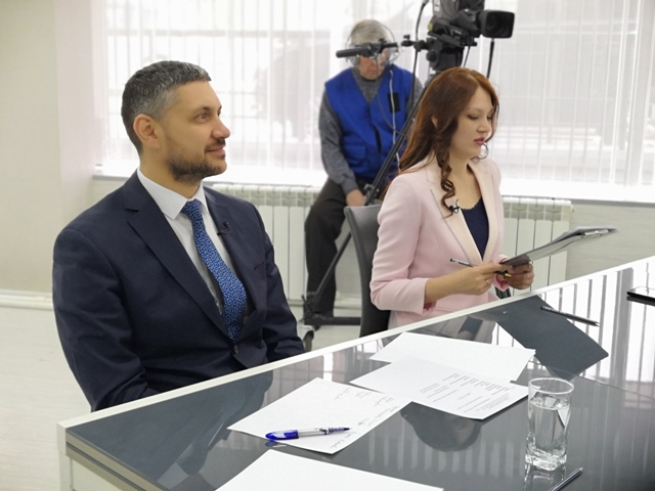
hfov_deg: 35.5
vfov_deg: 27.0
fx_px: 1022
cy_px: 246
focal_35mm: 54
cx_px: 328
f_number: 1.8
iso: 200
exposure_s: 1/50
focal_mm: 3.95
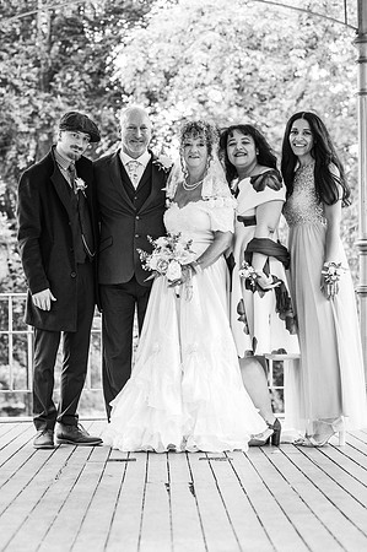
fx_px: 1303
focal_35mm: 85
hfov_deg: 16.0
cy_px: 276
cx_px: 184
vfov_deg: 23.9
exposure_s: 1/200
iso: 400
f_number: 4
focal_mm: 85
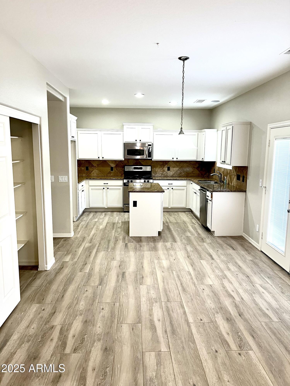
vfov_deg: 67.3
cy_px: 193
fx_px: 290
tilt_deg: -8.9
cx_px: 145
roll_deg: -0.8
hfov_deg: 53.1
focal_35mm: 26
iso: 160
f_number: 1.5
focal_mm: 5.7
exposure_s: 1/60
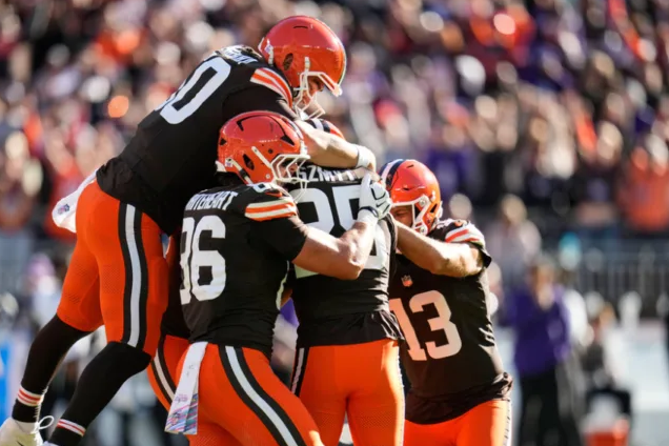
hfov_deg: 4.4
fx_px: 8771
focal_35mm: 472
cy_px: 258
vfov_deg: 2.9
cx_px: 296
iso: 640
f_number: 2.8
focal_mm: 400
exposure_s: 1/3200
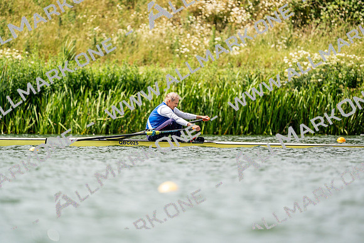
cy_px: 122
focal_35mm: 600
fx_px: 6068
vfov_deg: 2.3
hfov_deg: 3.4
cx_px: 182
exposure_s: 1/2000
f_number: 6.3
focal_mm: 600
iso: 320
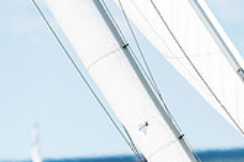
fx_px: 10590
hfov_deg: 1.3
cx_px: 345
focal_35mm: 1564
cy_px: 268
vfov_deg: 0.9
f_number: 5.6
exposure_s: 1/2500
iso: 320
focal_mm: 300
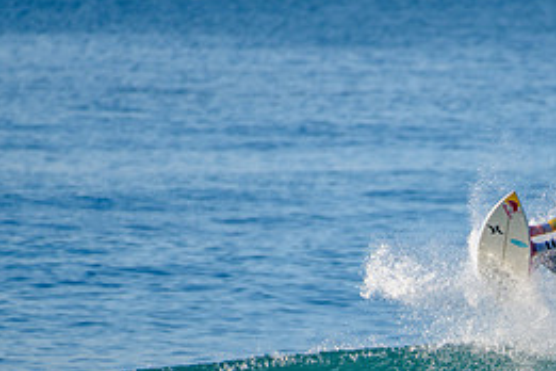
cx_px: 464
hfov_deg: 1.9
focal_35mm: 1113
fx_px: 17188
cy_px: 387
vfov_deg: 1.2
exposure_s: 1/1600
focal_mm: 500
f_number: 5.6
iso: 250
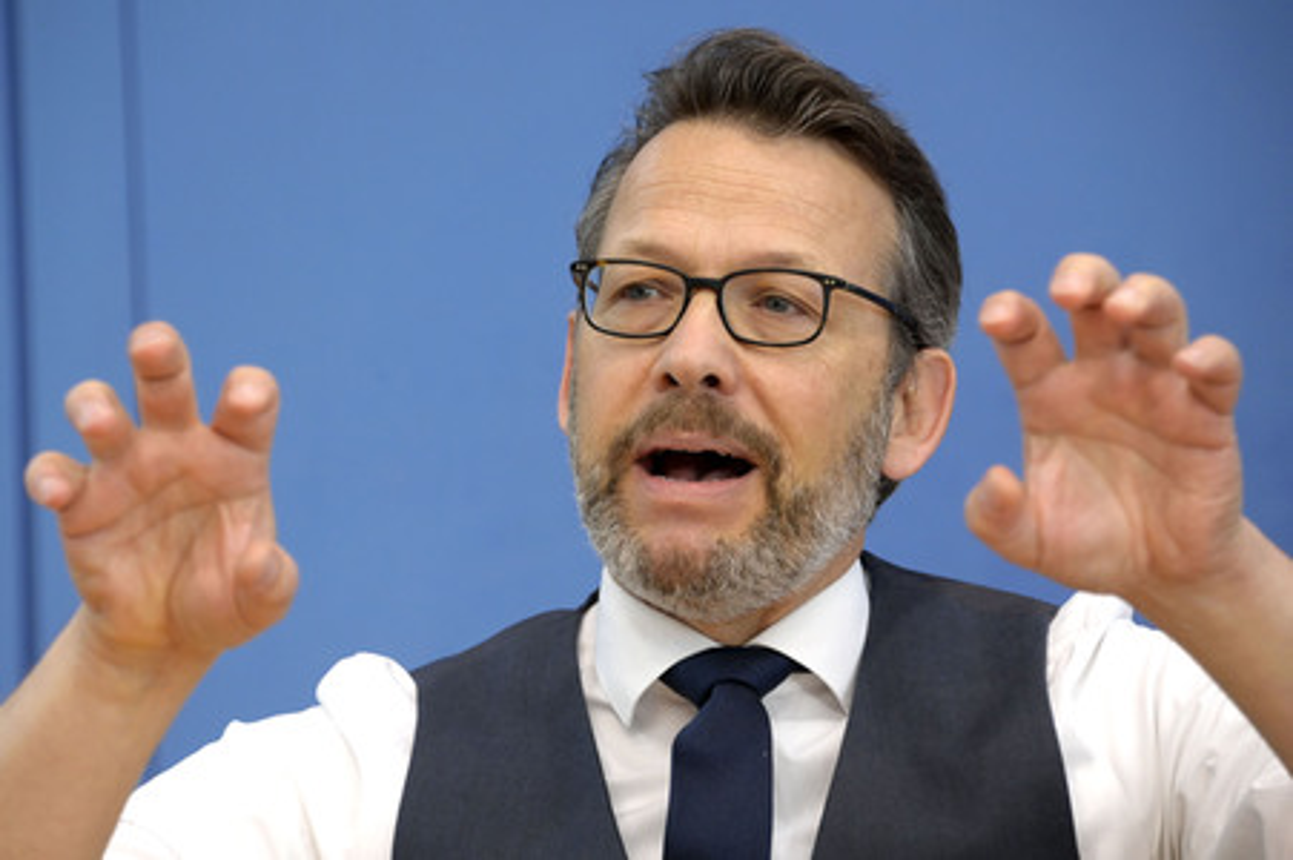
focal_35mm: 190
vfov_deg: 7.2
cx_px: 646
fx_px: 6819
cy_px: 430
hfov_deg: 10.8
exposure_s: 1/500
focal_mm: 190
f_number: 5.6
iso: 4000
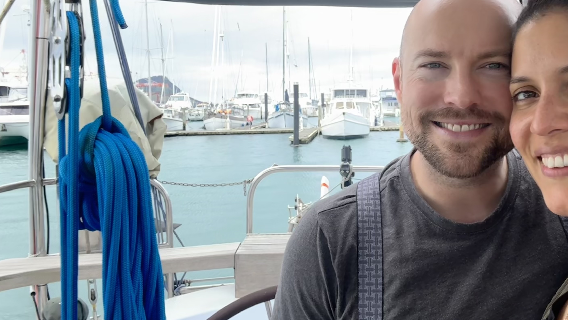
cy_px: 118
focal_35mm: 36
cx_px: 362
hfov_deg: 54.5
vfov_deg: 32.7
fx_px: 542
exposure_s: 1/196
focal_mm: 2.69
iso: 25
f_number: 1.9
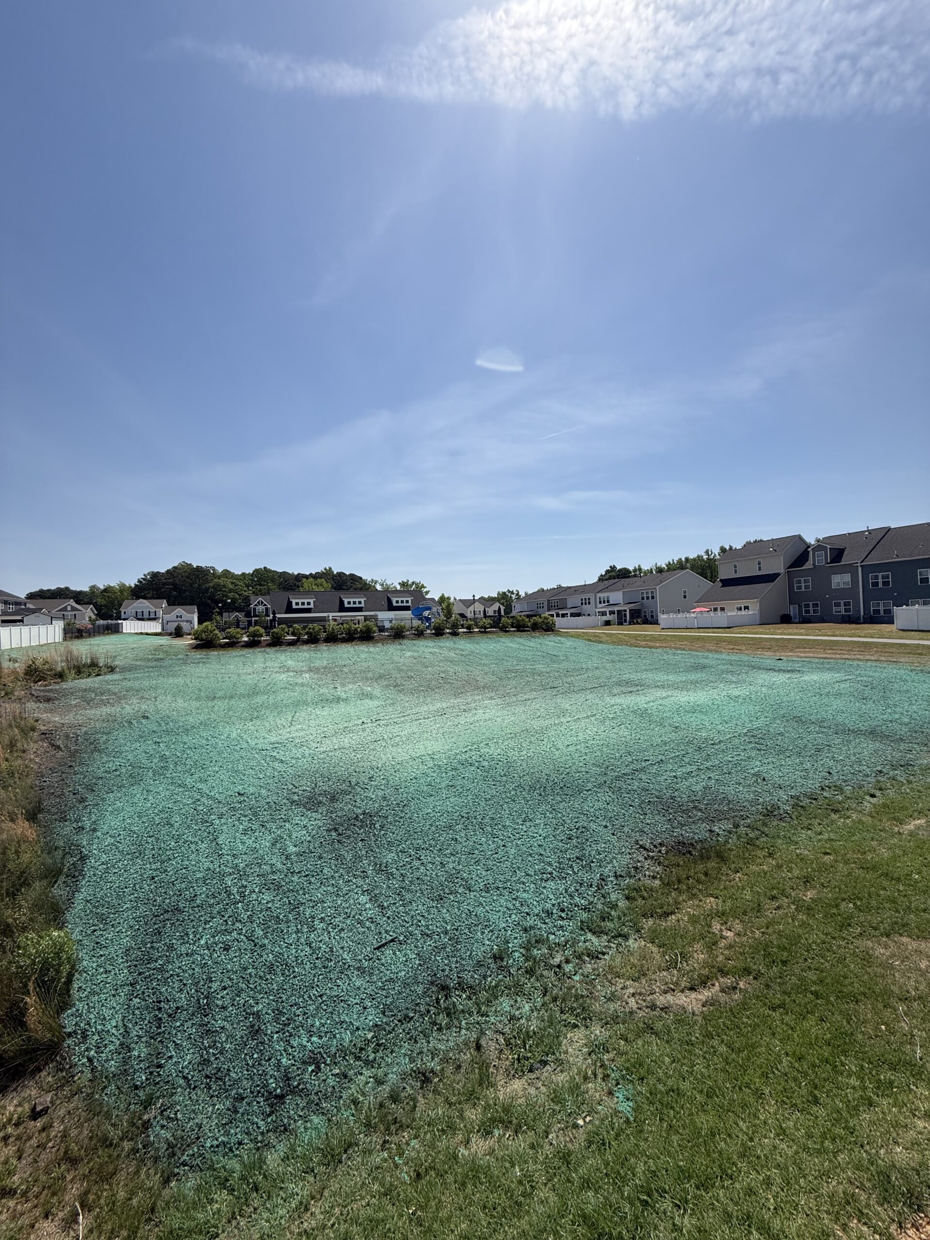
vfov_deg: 102.1
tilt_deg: +1.5
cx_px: 465
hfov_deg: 85.7
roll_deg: +2.0
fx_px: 502
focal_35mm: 14
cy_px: 620
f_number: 2.2
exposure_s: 1/4762
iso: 50
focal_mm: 2.22
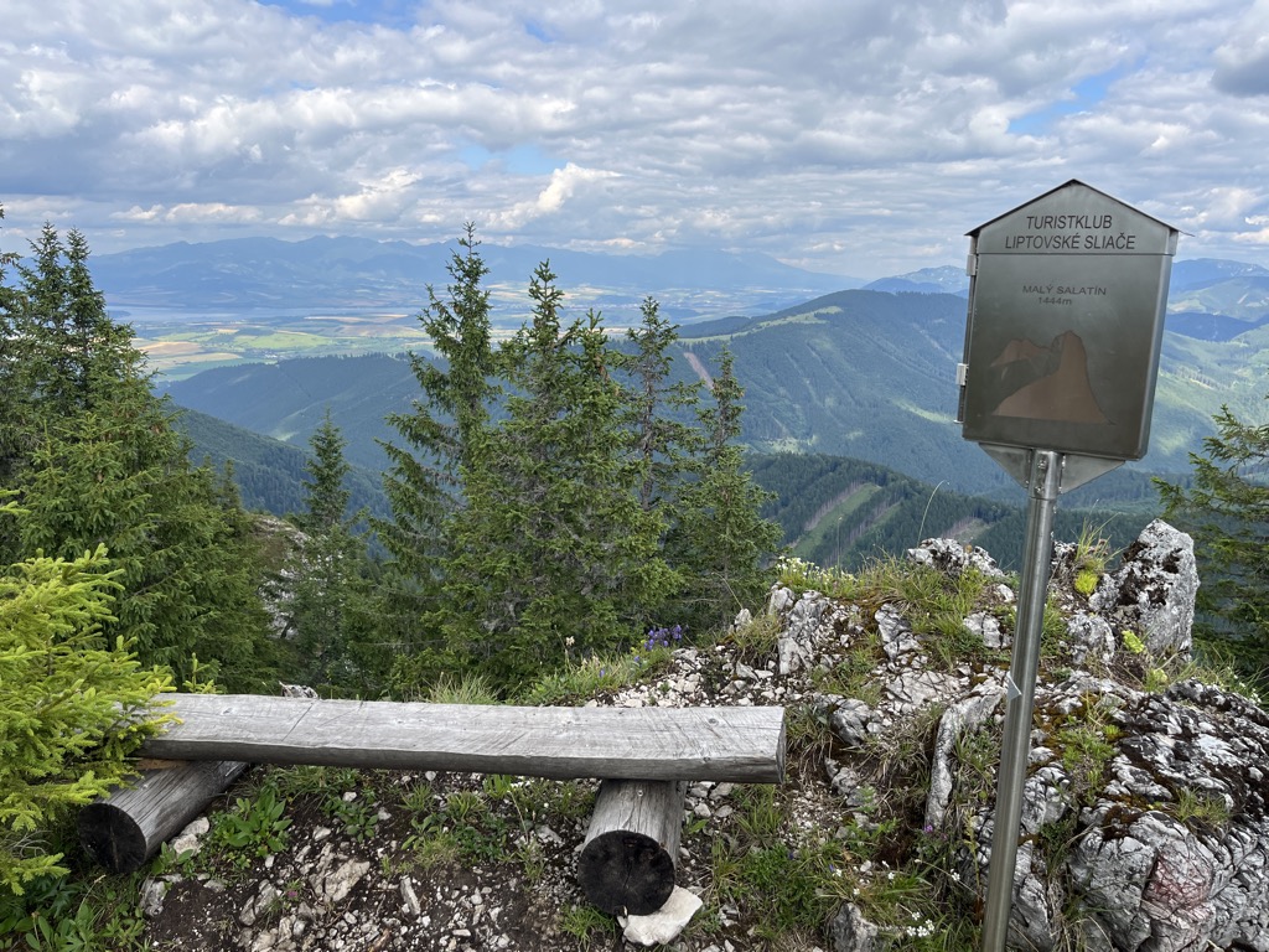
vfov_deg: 53.1
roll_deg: -2.1
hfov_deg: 67.3
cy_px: 476
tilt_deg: -11.9
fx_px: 953
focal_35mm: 26
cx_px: 634
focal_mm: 5.1
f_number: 1.6
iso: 50
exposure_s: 1/2062
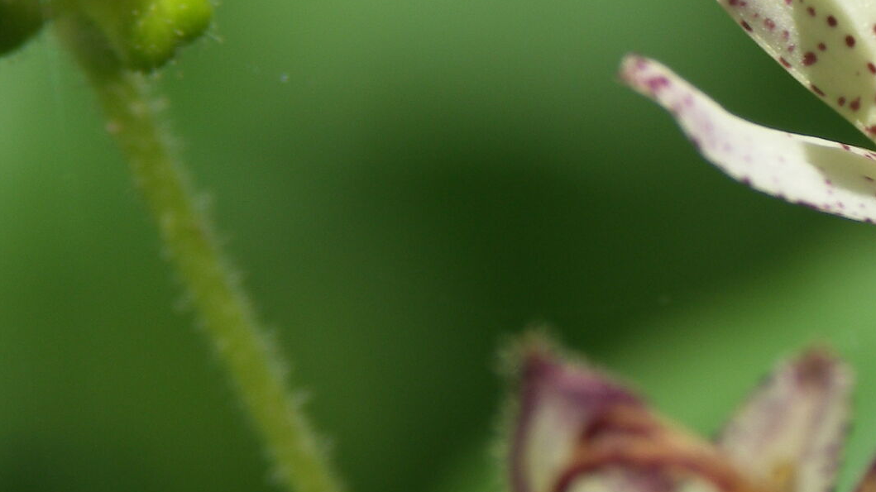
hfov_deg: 4.4
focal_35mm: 494
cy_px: 157
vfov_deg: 2.5
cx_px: 965
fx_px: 11471
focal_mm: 50.8
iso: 50
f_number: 4
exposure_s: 1/320
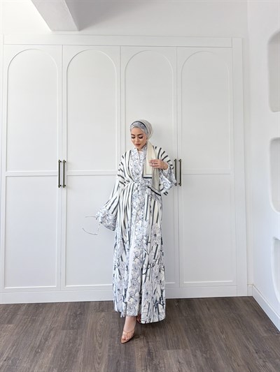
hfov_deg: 56.8
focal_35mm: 24
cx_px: 140
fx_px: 259
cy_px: 186
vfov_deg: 71.6
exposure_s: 1/1106
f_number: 1.78
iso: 250
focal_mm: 6.76
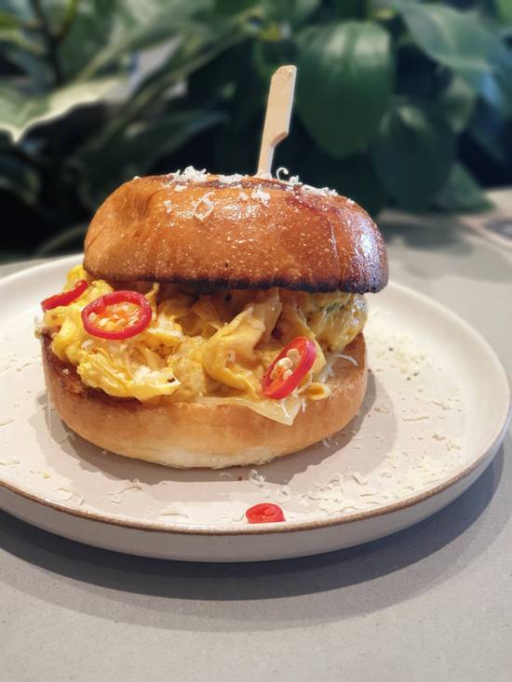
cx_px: 256
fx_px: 1025
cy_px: 341
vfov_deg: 36.8
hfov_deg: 28.0
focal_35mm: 52
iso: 80
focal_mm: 6
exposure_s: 1/33
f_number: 2.4
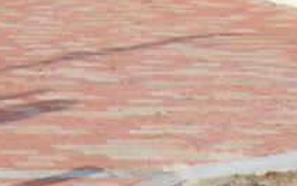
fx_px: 1166
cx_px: -310
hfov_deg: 12.6
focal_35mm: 144
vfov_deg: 9.1
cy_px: 123
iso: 125
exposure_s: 1/640
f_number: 4.2
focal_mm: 5
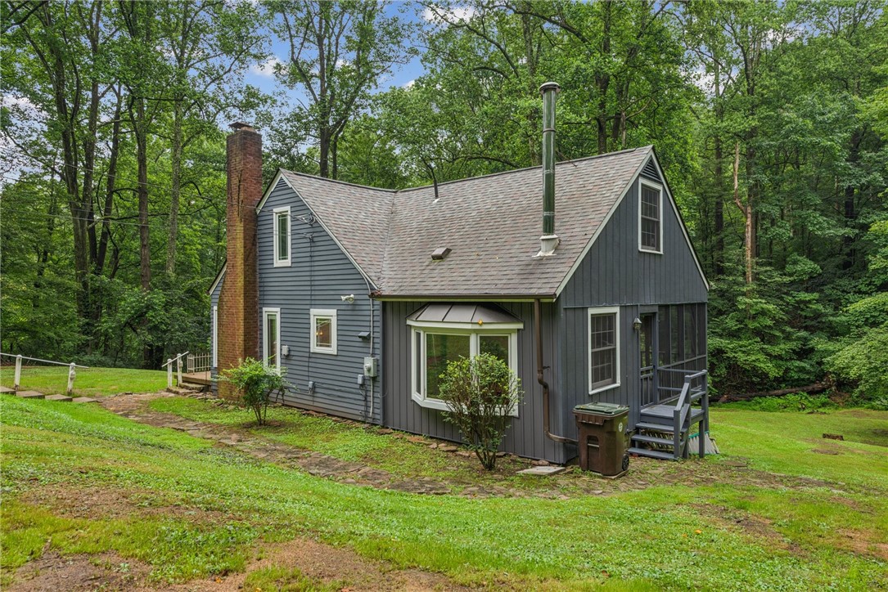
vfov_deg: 55.1
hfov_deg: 76.1
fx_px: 567
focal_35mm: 23
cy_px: 296
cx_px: 444
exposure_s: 1/10
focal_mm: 23
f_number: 11
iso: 50
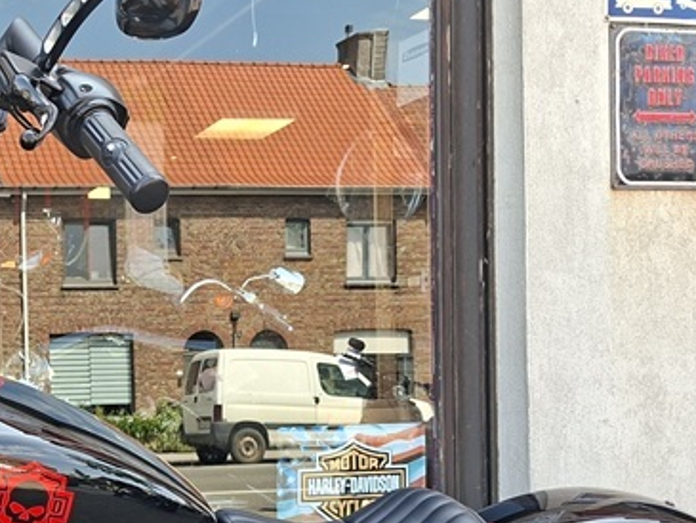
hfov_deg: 28.4
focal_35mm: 63
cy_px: 445
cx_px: -31
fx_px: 1267
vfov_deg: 22.9
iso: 50
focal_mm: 5.54
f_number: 1.8
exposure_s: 1/265
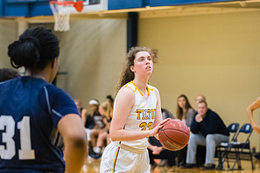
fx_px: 1639
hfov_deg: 9.1
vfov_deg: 6.0
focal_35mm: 227
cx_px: 130
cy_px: 135
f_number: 2.8
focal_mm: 100
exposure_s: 1/400
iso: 3200
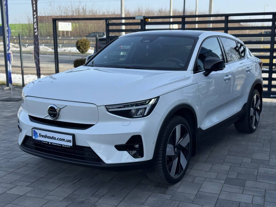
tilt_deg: -11.0
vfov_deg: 30.3
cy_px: 104
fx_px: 383
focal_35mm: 48
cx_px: 138
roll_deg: +0.3
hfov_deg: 39.7
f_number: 1.78
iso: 64
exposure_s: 1/2252
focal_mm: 6.76
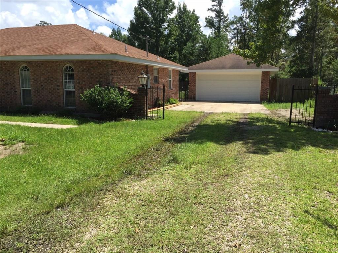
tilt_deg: -8.6
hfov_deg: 61.7
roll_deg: -1.9
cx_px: 169
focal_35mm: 29
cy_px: 126
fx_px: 283
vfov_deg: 48.2
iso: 32
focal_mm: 4.15
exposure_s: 1/1412
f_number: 2.2
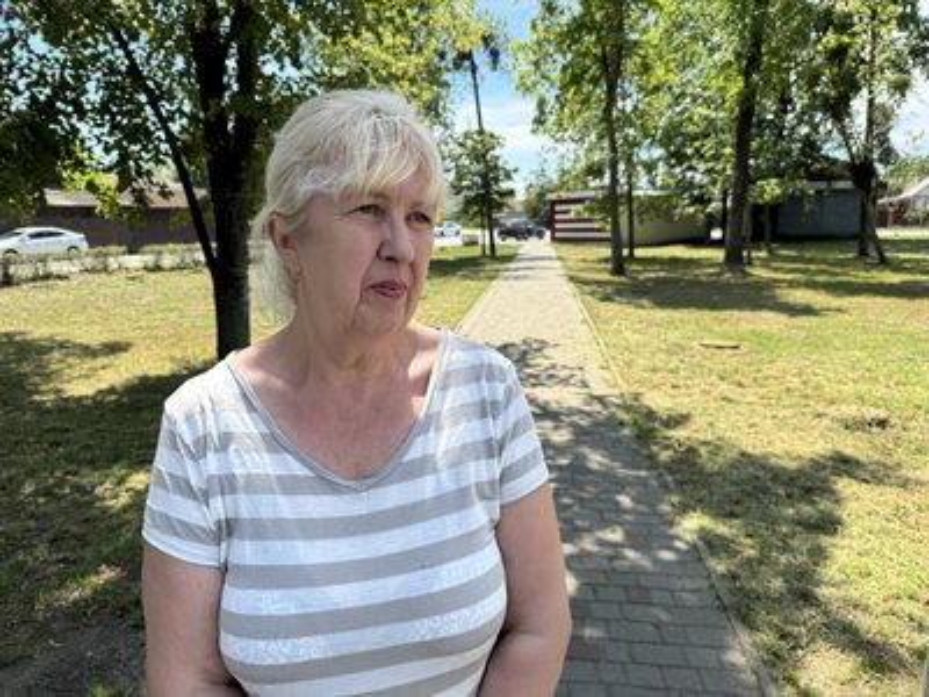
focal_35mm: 24
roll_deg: +0.5
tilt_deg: -11.5
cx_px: 464
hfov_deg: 71.6
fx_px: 644
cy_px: 348
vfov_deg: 56.8
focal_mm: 6.76
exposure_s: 1/1112
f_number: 1.78
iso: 80
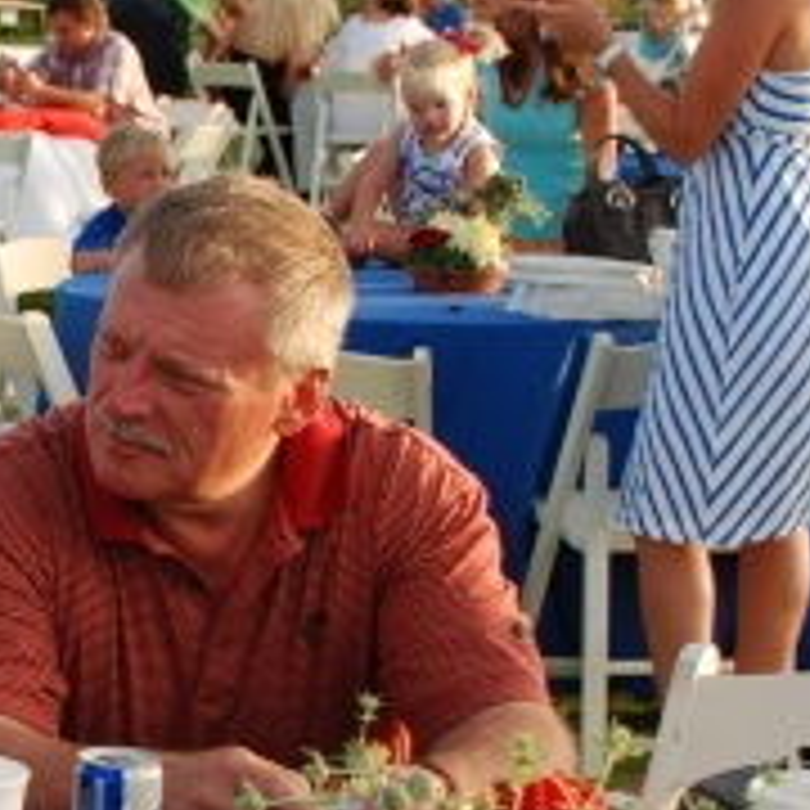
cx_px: -342
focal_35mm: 141
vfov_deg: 12.4
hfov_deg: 12.0
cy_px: 670
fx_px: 3720
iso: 200
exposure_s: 1/100
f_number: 5
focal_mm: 31
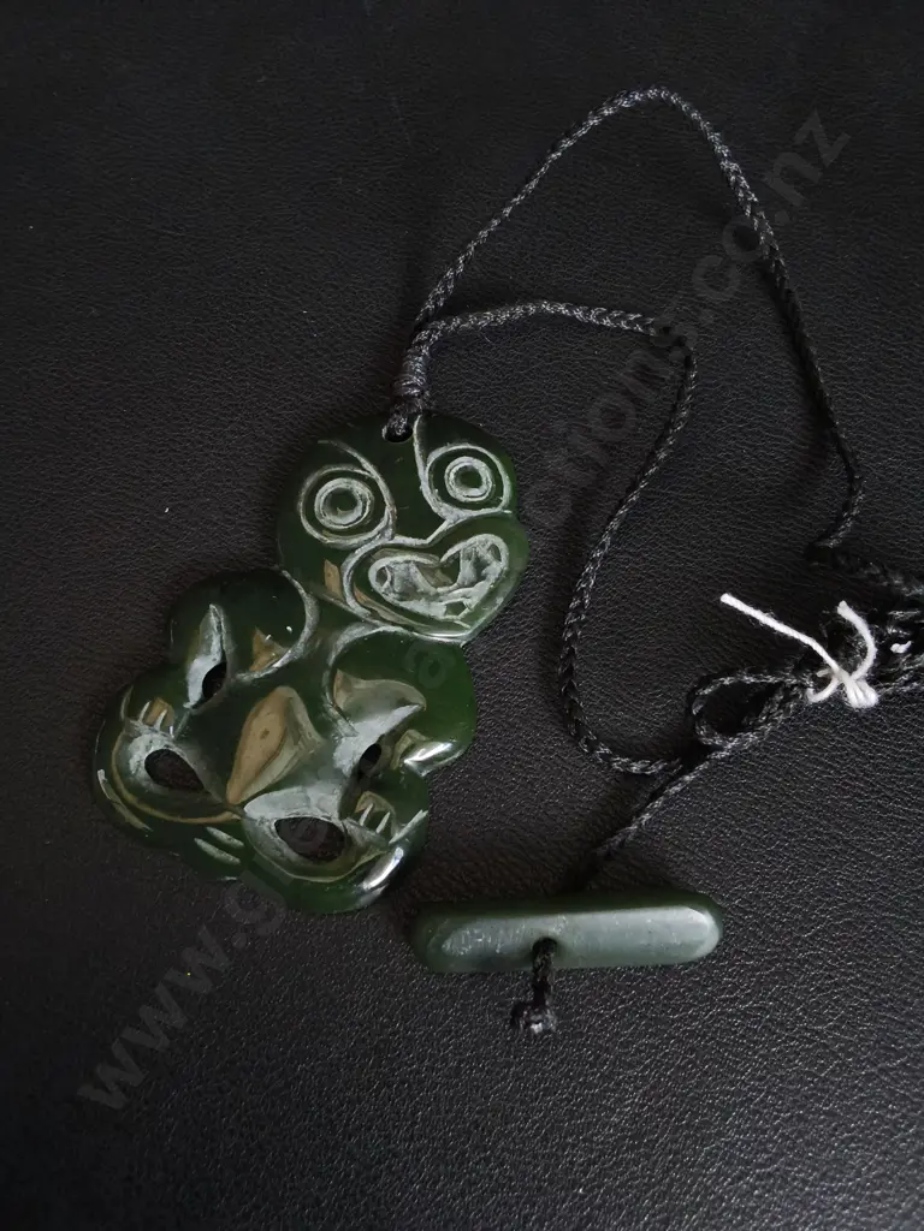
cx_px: 462
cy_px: 616
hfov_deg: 51.4
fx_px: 961
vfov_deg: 65.3
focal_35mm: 27
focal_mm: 2.87
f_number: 2
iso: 250
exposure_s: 1/100
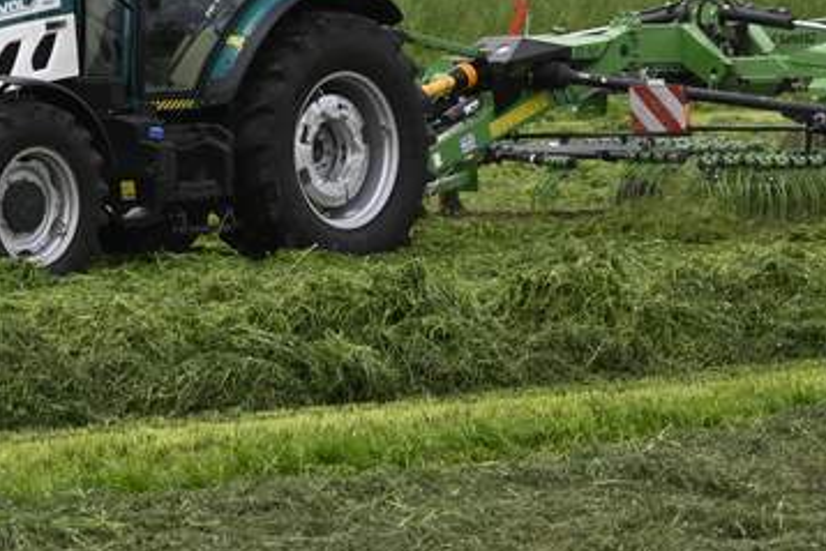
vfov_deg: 5.1
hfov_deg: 7.7
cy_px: 99
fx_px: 6174
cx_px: 533
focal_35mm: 269
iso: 250
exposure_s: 1/800
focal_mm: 94
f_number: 7.1
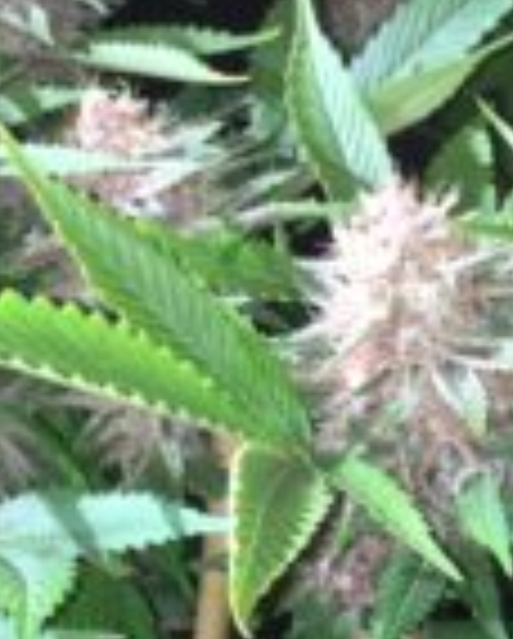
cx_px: 234
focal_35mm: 105
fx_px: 1988
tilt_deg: -36.9
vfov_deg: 18.1
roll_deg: -3.2
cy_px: 508
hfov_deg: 14.7
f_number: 2.2
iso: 25
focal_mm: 4.15
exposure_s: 1/39
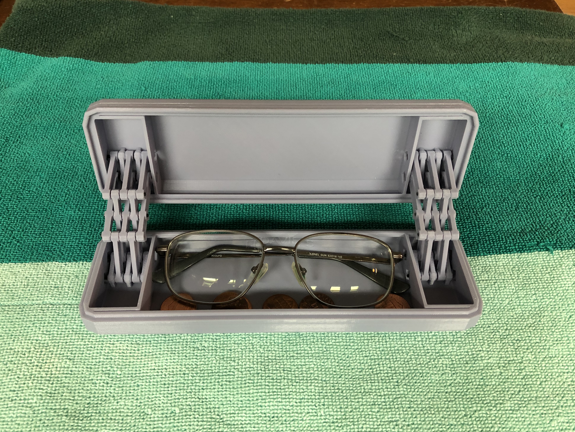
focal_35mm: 29
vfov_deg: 48.2
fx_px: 482
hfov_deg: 61.6
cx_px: 280
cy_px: 216
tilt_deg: -51.0
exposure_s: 1/13
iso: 100
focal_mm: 3.99
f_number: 1.8
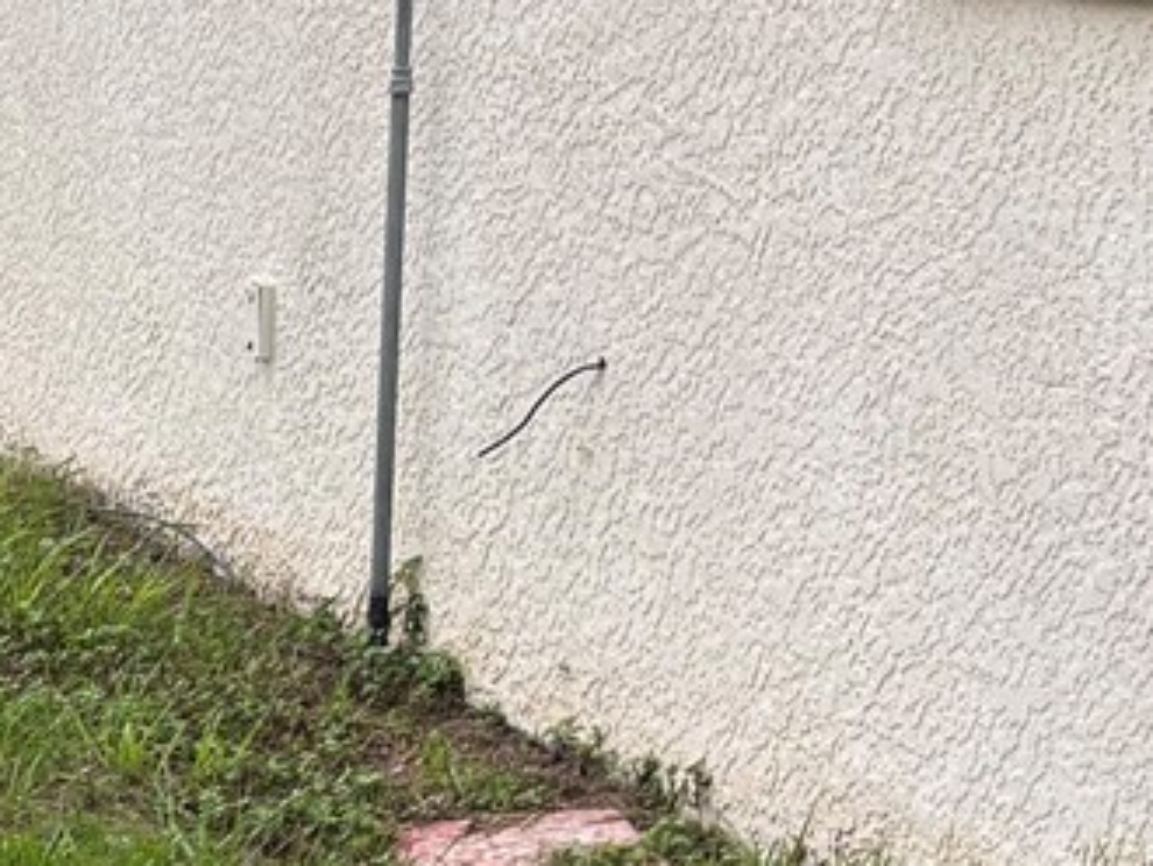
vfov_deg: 11.8
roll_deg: +2.2
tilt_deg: -7.7
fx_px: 4200
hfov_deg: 13.6
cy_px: 450
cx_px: -1090
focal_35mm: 126
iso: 40
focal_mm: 5.96
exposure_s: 1/256
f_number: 1.6
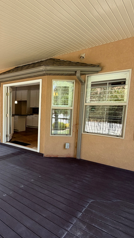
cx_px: 10
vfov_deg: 76.2
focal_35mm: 24
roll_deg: -1.8
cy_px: 126
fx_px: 152
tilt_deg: -7.2
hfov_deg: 43.1
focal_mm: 2.22
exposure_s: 1/121
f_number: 2.2
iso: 50
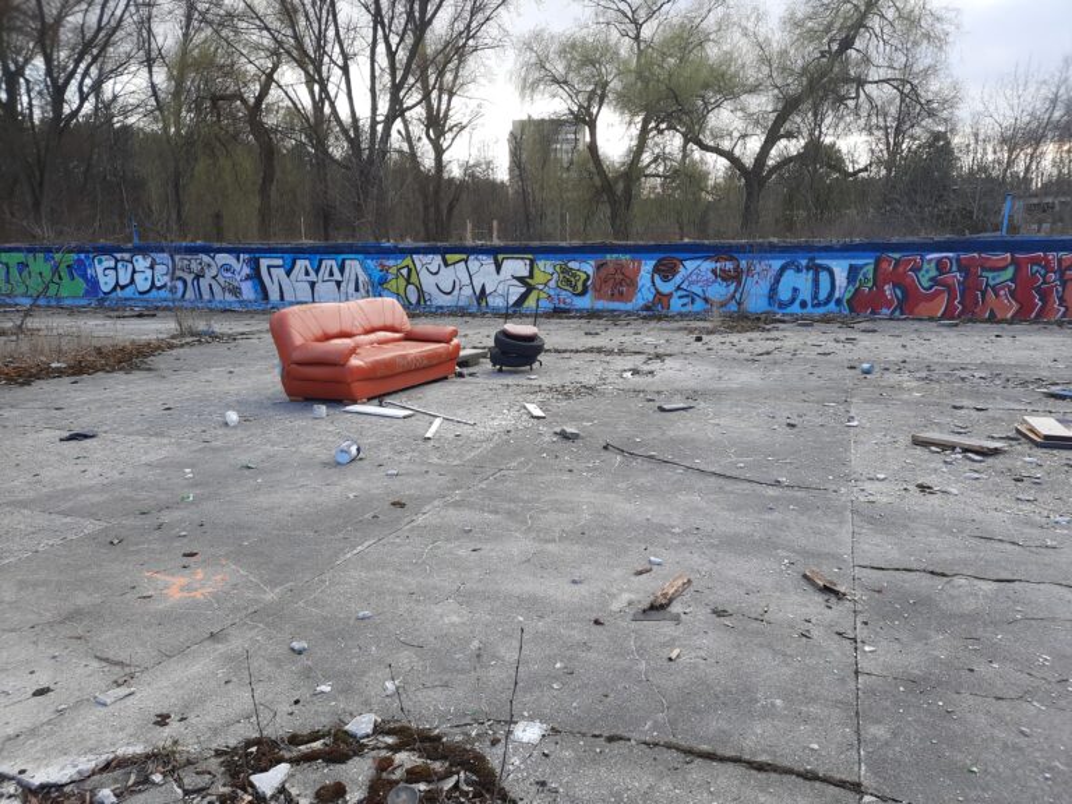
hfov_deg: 69.4
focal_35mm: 25
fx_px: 774
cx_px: 536
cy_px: 402
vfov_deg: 54.9
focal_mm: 4.6
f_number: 2
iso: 32
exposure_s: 1/135
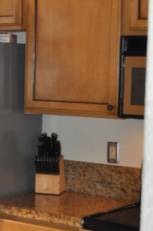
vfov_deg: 17.7
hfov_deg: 11.3
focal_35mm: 116
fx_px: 742
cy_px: 117
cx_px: -74
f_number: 4.2
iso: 800
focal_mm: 26
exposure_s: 1/60
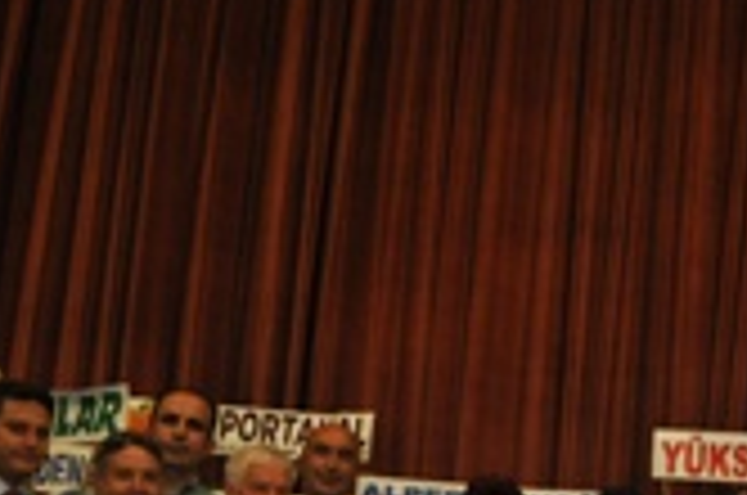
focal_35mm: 73
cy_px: 495
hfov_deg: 25.9
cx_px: 801
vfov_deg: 18.1
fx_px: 1512
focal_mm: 18
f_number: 3.5
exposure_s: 1/60
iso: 800
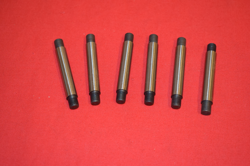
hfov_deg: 29.2
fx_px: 479
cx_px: 125
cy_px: 83
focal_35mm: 69
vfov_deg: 19.7
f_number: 5.3
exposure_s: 1/60
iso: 800
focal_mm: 46
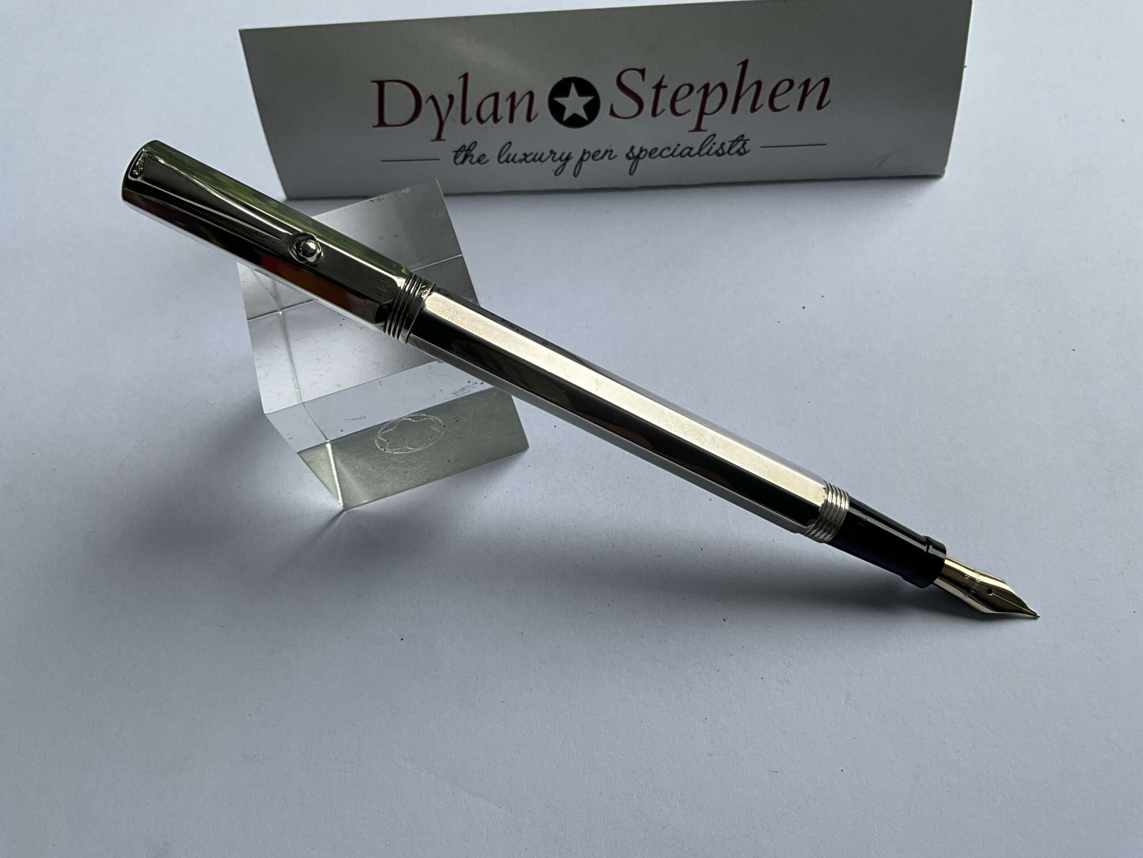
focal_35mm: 29
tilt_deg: -61.9
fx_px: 958
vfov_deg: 48.2
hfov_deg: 61.7
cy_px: 429
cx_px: 572
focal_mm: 3
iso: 20
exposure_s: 1/156
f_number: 1.8
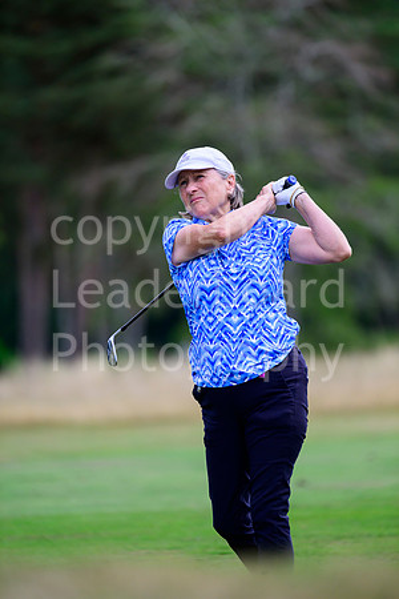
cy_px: 300
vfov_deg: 5.2
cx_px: 200
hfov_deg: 3.4
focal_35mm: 400
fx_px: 6649
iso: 800
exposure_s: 1/1600
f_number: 5.6
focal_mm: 400
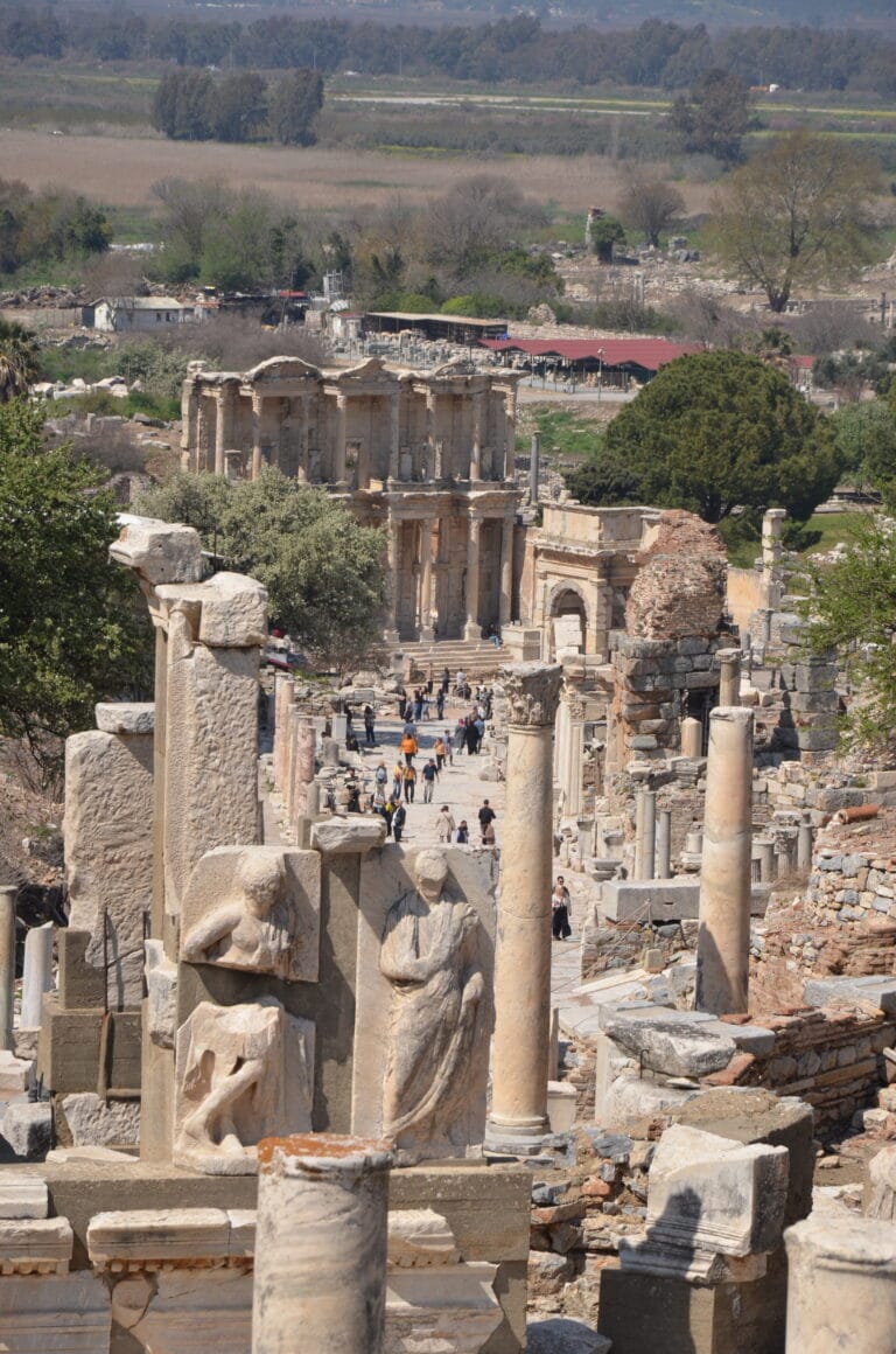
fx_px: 5908
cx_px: 448
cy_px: 677
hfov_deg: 8.7
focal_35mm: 158
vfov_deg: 13.1
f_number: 9
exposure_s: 1/1250
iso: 400
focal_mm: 105
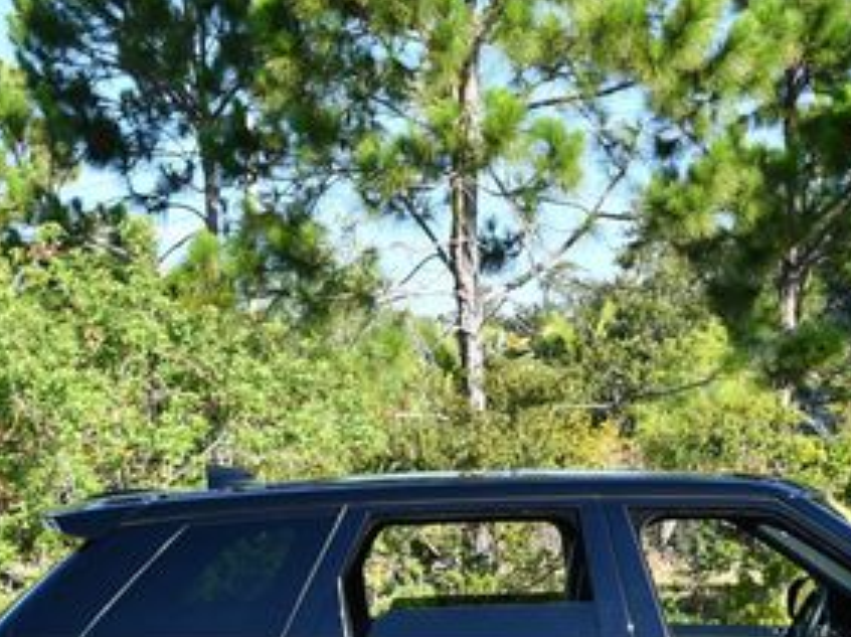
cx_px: 652
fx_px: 2579
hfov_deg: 18.6
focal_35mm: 105
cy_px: 571
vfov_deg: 13.9
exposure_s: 1/250
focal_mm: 24
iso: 200
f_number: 6.3
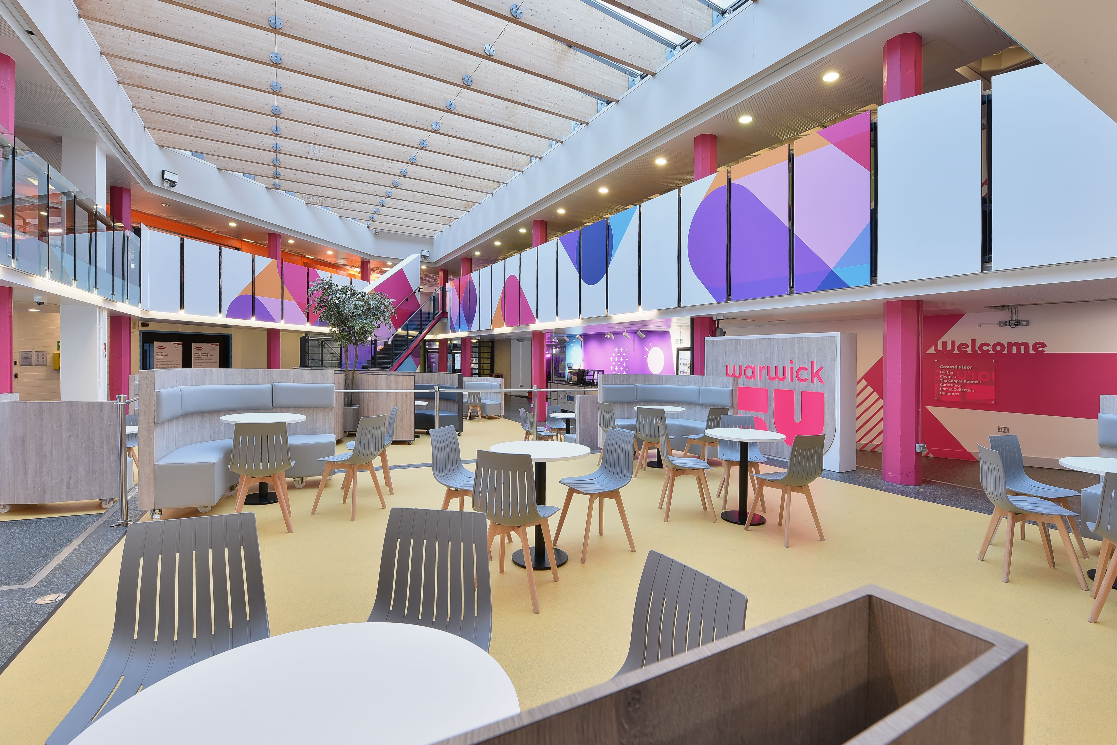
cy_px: 360
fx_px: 466
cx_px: 576
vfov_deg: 77.3
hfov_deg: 100.3
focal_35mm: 15
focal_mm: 14
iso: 100
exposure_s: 1.6
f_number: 11
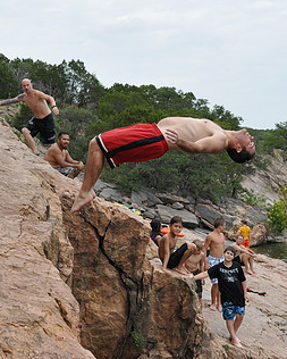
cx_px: 161
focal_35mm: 62
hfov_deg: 24.6
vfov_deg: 30.5
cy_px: 168
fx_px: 658
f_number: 5.6
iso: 400
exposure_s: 1/1600
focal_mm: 24
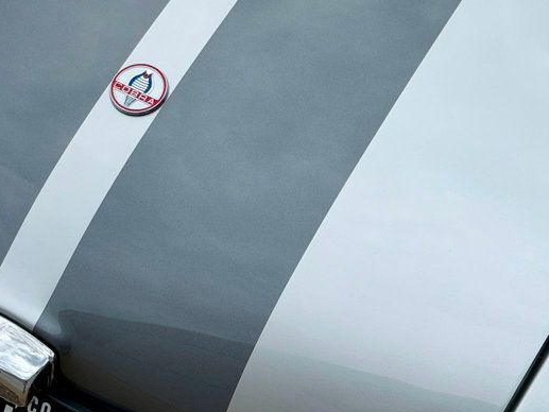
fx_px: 1507
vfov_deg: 15.5
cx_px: 244
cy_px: 102
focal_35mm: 95
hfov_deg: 20.6
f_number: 1.78
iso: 64
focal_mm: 6.76
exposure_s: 1/7143
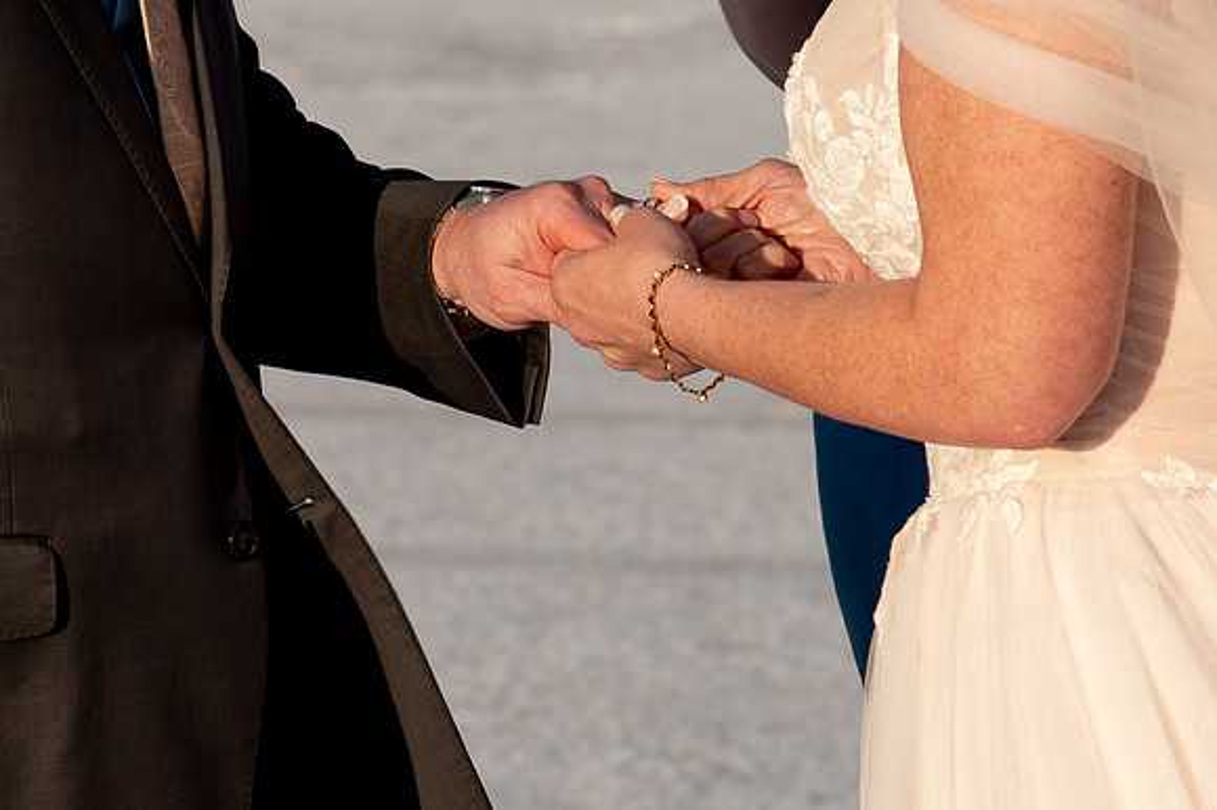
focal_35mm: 308
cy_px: 419
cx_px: 608
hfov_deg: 6.7
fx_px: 10401
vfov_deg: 4.5
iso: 200
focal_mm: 120
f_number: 8
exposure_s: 1/320
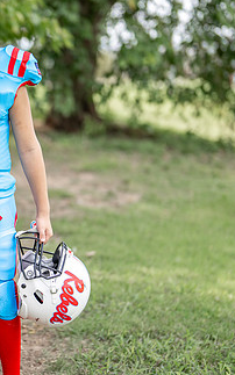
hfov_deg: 11.7
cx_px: -10
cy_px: 166
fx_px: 1137
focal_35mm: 111
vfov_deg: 18.8
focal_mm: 50
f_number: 1.2
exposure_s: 1/2000
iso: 100
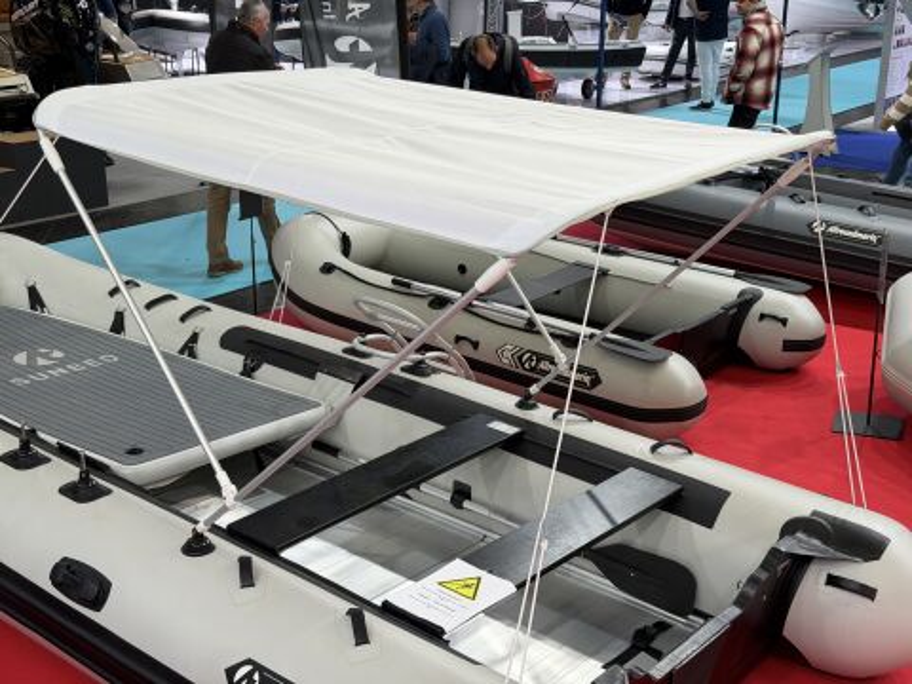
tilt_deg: -18.3
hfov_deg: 39.7
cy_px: 342
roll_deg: -0.2
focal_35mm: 48
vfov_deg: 30.3
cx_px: 456
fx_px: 1265
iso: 50
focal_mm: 6.76
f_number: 1.78
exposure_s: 1/100
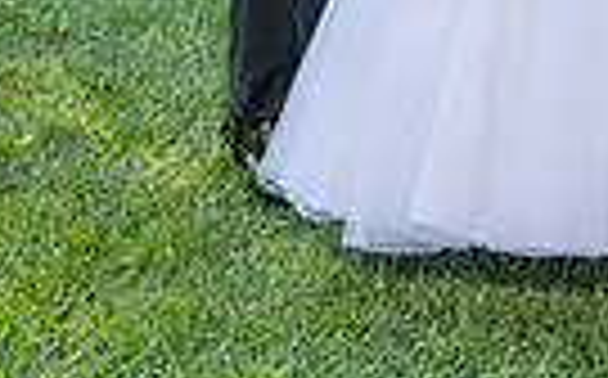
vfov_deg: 9.2
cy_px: -472
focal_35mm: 129
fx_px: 2135
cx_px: 531
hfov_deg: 16.0
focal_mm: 38
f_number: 5.6
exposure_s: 1/200
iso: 250
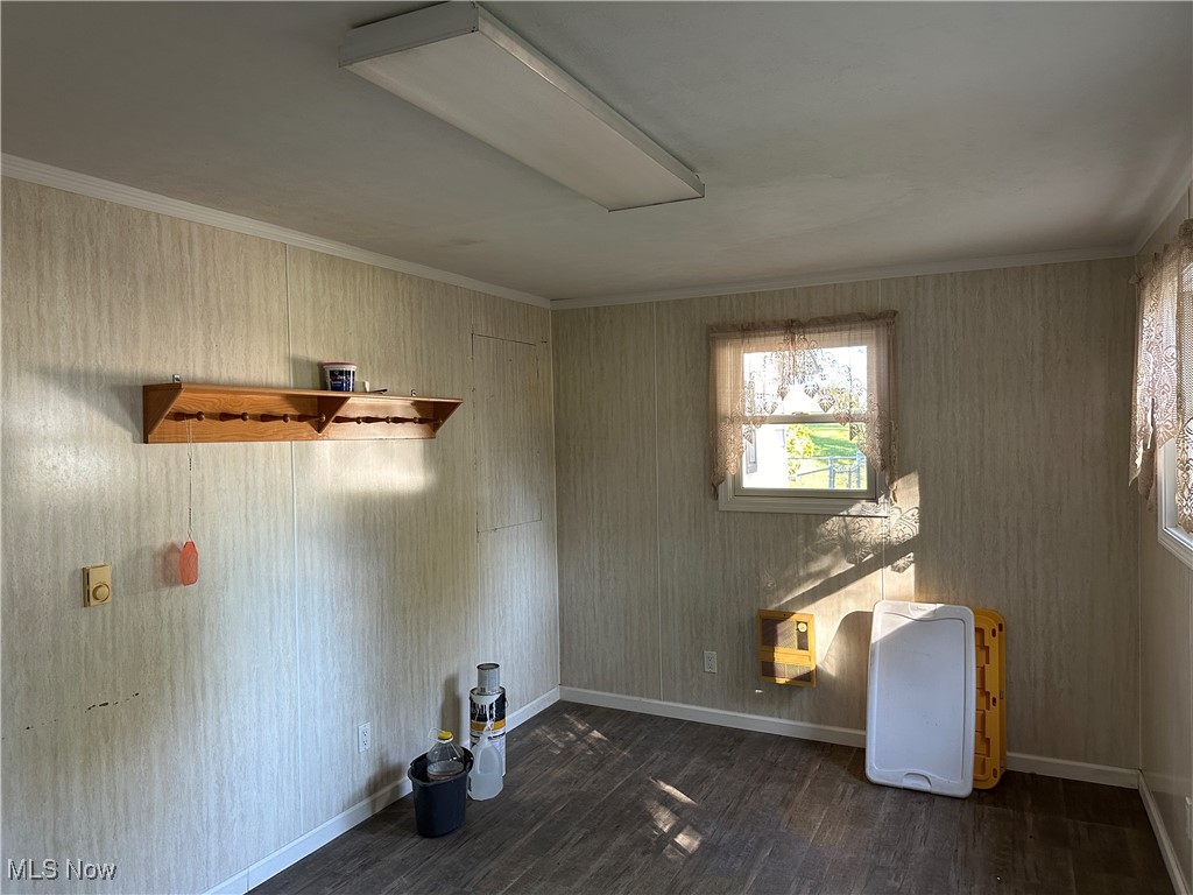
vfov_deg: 56.8
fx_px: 827
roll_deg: +1.0
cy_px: 448
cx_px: 596
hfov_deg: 71.6
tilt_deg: +0.8
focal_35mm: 24
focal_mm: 6.86
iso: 250
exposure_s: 1/71
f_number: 1.78
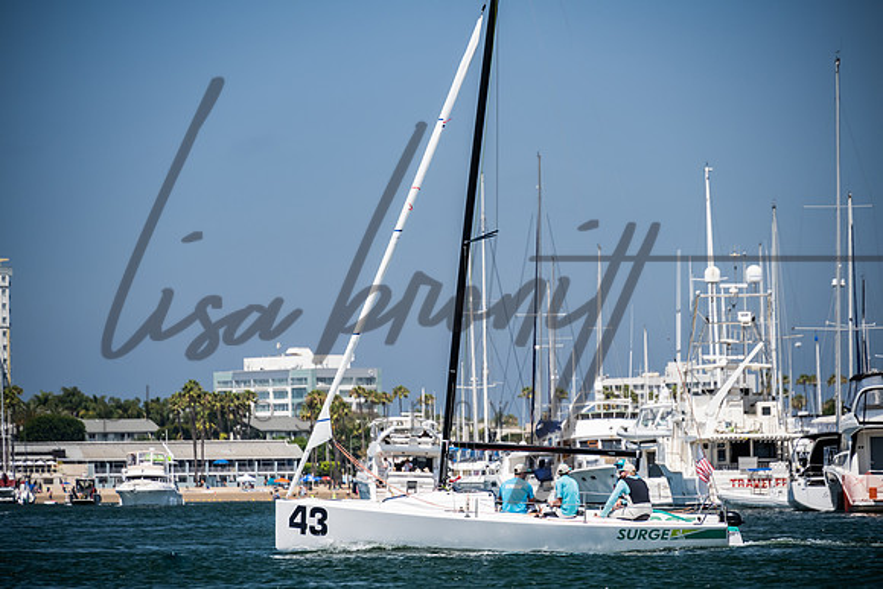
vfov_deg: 6.9
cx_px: 442
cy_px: 294
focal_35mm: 200
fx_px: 4906
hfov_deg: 10.3
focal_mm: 200
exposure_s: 1/640
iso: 400
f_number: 6.3
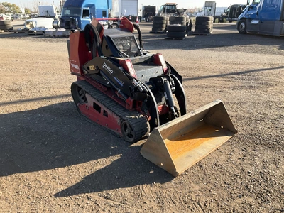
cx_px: 142
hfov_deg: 61.7
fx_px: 238
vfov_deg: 48.2
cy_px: 106
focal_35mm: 29
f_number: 1.8
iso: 25
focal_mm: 3
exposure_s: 1/540
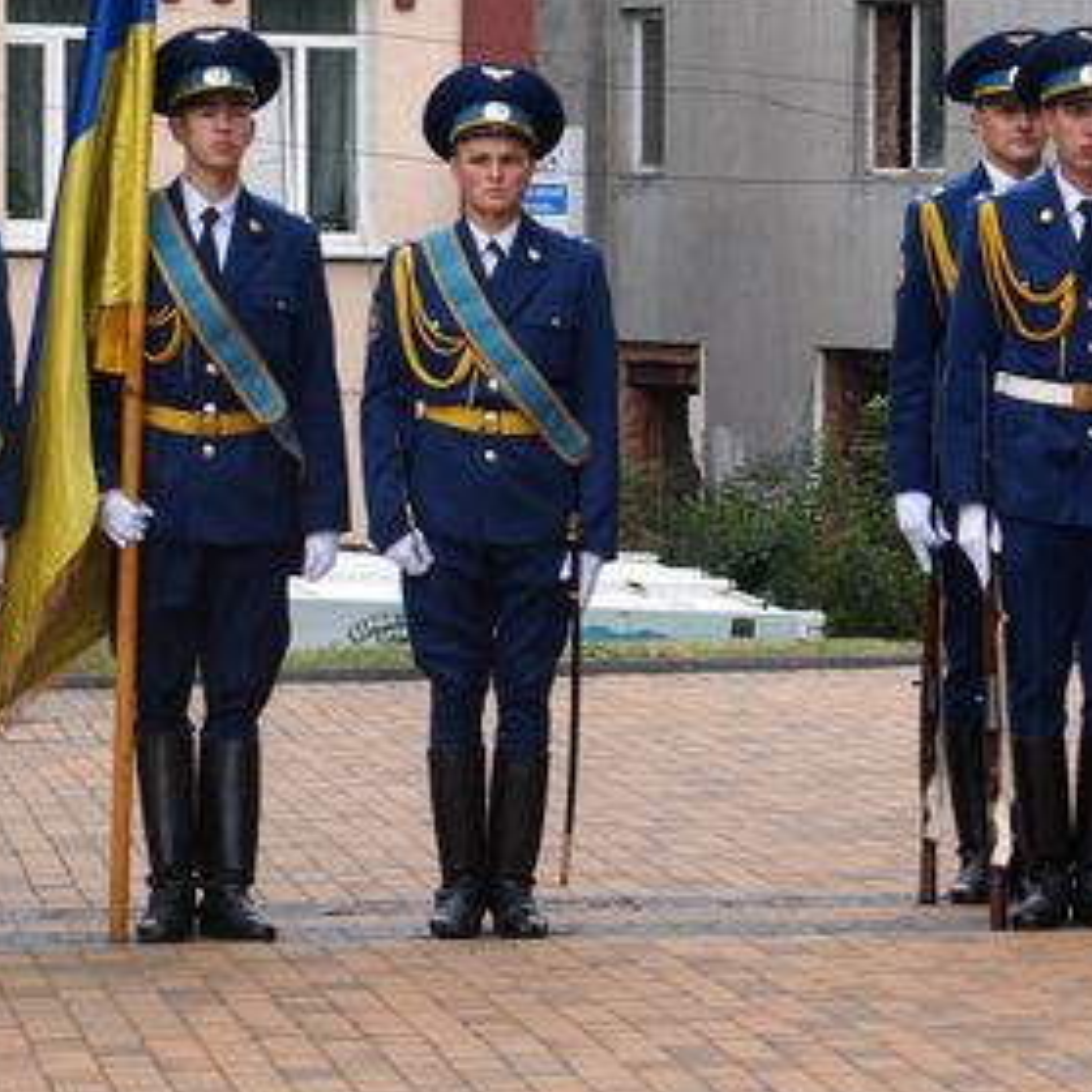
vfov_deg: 7.8
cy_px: 519
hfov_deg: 7.8
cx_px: 1076
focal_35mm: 224
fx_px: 7995
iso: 125
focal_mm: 70
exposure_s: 1/125
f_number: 5.6
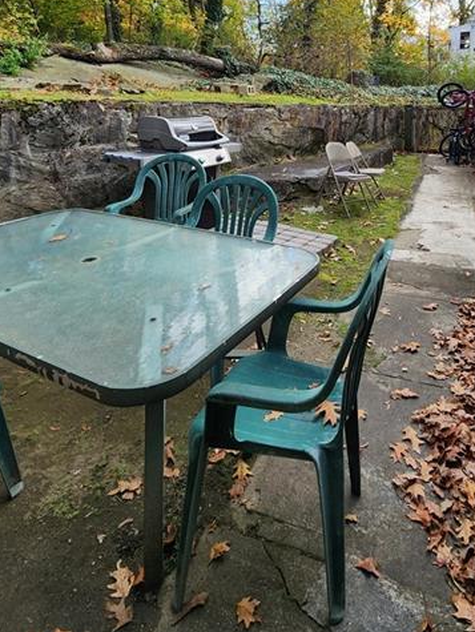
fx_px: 384
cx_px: 315
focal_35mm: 21
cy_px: 154
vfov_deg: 73.1
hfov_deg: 62.0
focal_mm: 2.2
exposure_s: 1/182
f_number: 2.2
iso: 50
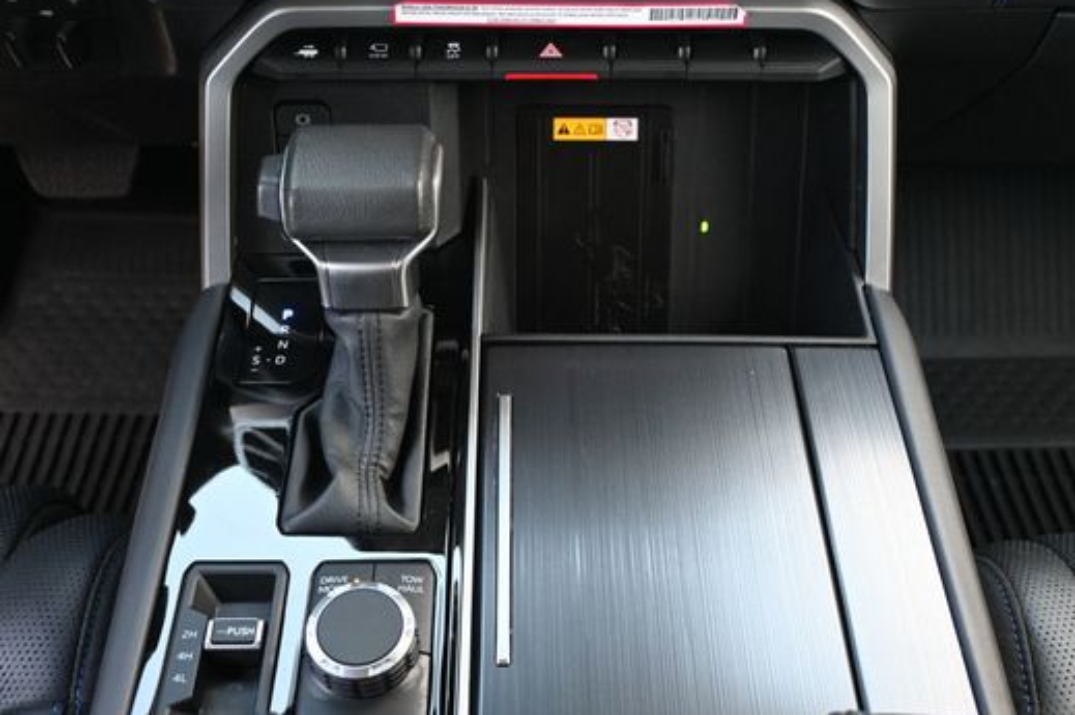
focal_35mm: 38
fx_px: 1131
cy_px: 379
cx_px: 547
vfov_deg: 35.0
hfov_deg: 50.8
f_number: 3.8
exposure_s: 1/125
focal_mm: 20.5
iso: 2000
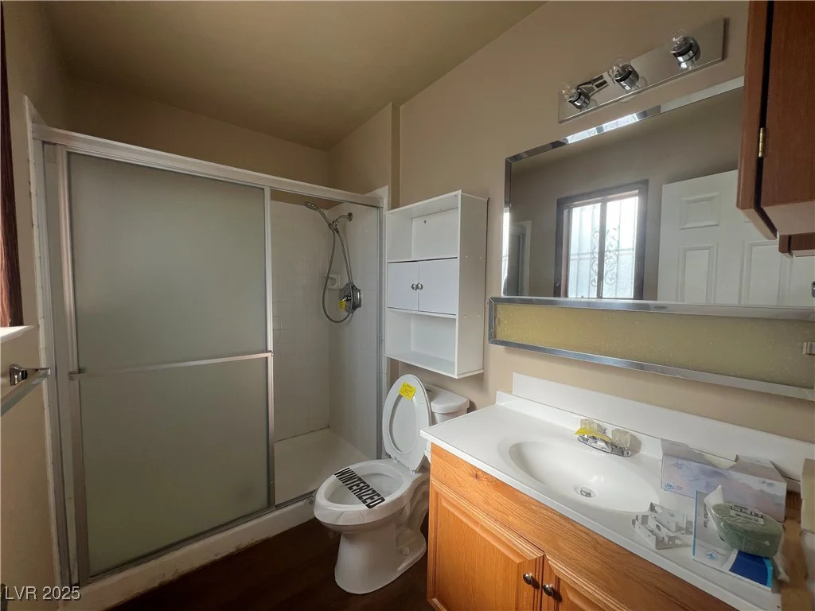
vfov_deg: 89.9
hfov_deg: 106.2
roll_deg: -0.7
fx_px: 306
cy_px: 306
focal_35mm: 13
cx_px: 408
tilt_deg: -3.2
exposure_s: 1/163
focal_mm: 1.57
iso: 32
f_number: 1.8
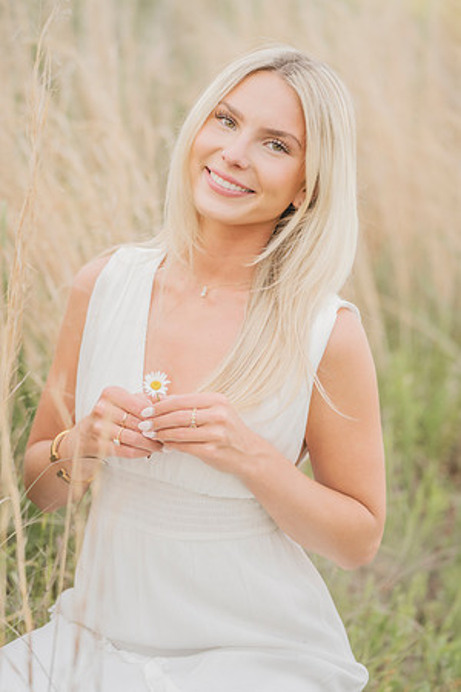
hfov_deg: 16.1
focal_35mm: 85
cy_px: 346
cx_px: 230
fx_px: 1633
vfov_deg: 23.9
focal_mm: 85
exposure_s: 1/320
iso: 320
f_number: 2.8
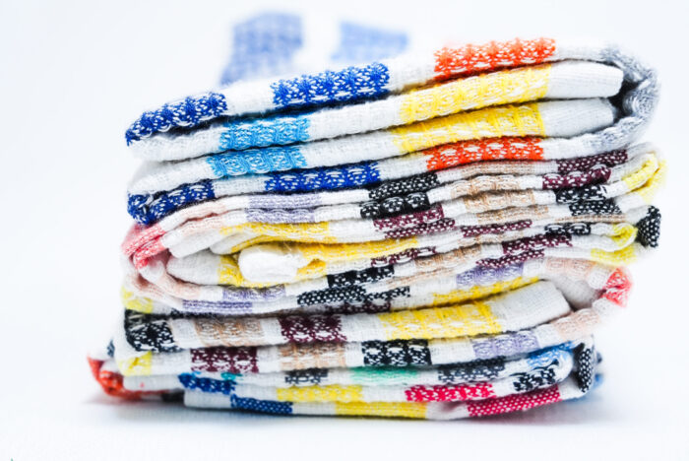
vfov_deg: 19.5
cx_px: 344
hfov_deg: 28.8
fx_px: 1341
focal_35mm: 70
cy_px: 230
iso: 3200
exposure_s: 1/200
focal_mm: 70
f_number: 8
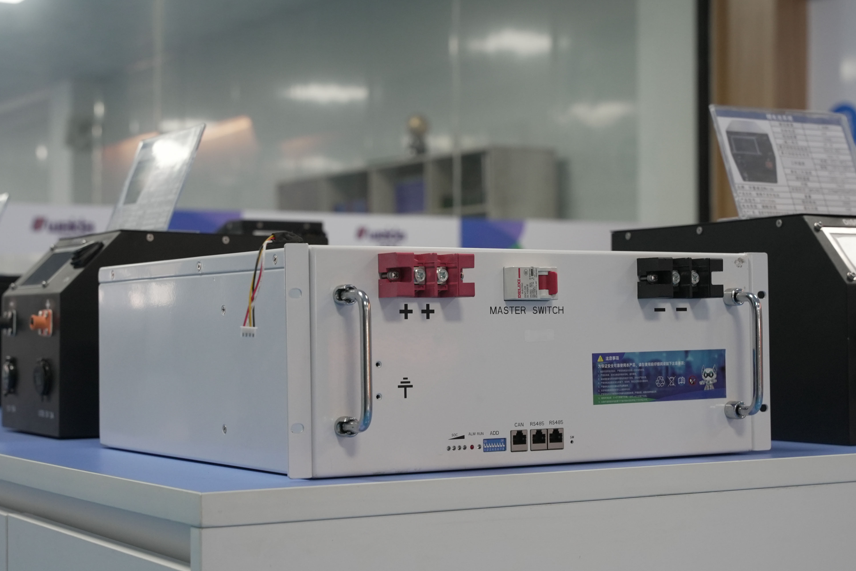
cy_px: 296
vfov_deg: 20.0
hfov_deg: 29.6
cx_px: 412
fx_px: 1618
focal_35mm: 68
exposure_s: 1/100
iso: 2000
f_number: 6.3
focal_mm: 62
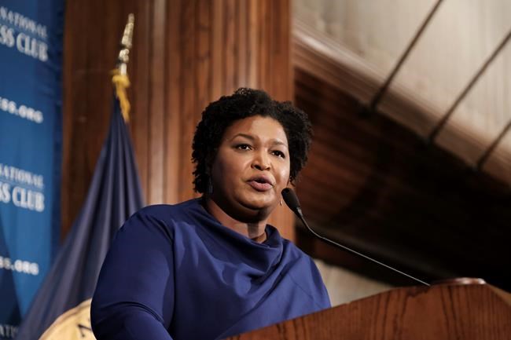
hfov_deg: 16.3
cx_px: 256
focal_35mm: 126
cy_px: 170
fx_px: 1788
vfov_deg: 10.9
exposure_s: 1/250
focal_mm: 83.8
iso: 3200
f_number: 2.8
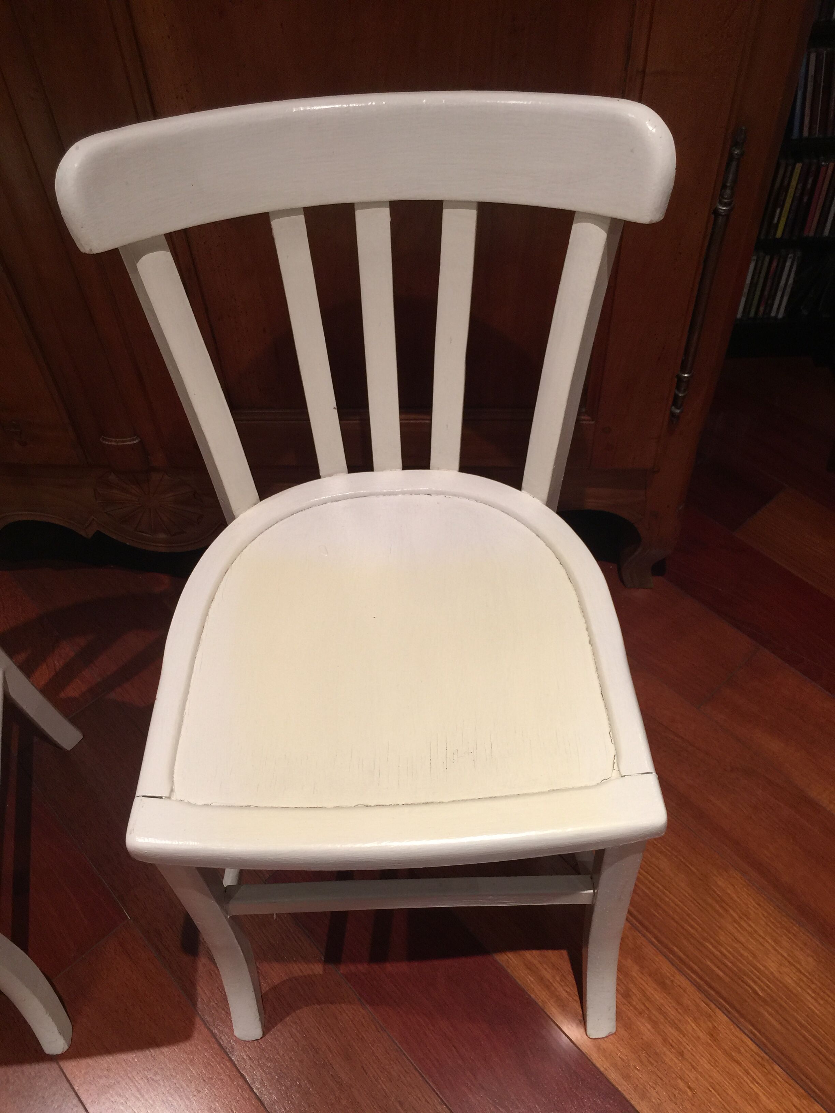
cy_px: 556
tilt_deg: -50.5
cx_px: 418
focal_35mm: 29
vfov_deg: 61.7
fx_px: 933
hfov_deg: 48.2
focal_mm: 4.15
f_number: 2.2
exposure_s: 1/17
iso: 40
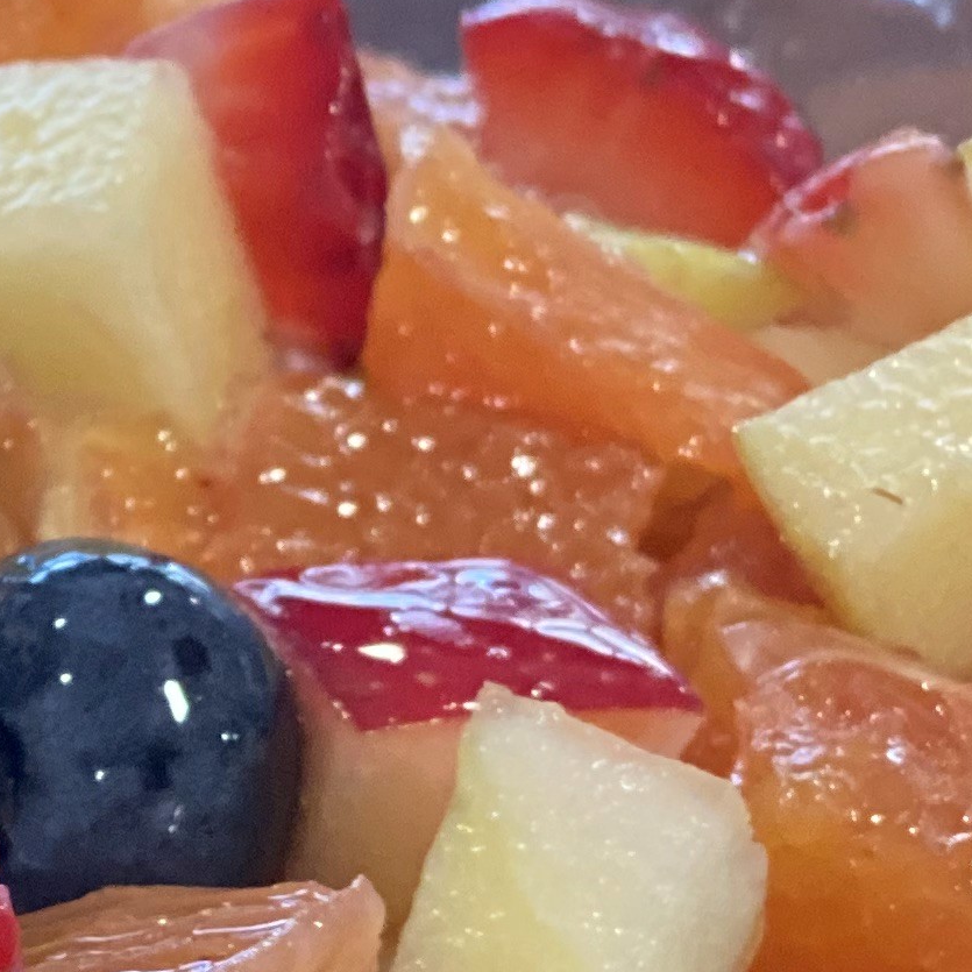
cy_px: 1158
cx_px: -747
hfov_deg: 7.7
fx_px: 7053
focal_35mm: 222
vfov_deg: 7.8
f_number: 2
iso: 320
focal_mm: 6
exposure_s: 1/40
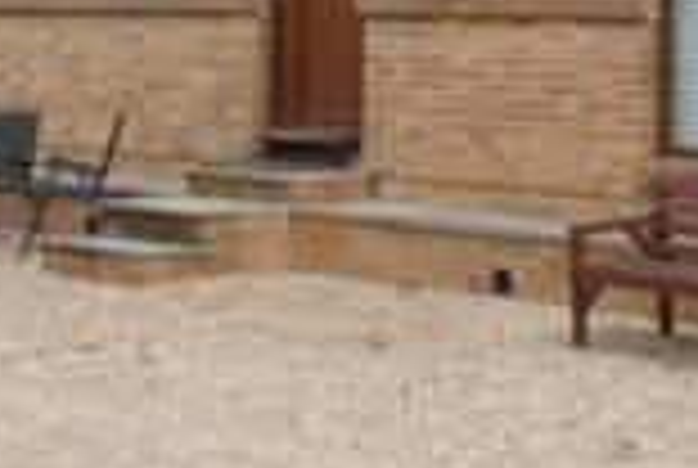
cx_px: 892
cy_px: -115
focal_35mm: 126
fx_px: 2448
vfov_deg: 10.7
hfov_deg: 15.5
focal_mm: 20
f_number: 7.1
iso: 100
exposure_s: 1/200
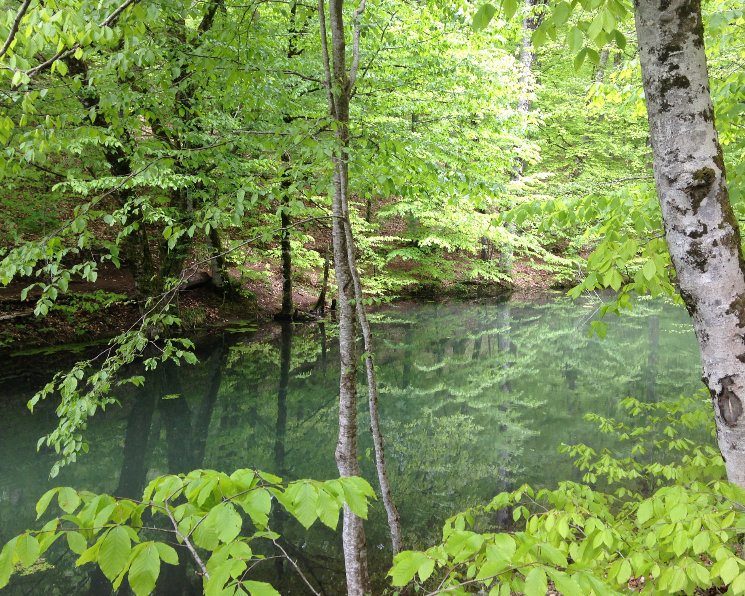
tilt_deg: -6.1
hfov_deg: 51.5
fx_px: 772
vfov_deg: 42.2
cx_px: 397
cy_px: 295
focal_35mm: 35
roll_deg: -1.8
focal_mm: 4.12
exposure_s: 1/60
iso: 64
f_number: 2.4
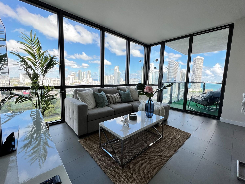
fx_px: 99
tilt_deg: -6.7
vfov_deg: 85.7
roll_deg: -1.4
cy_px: 91
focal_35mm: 14
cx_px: 121
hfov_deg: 102.1
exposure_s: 1/99
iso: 50
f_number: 1.8
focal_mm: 1.57
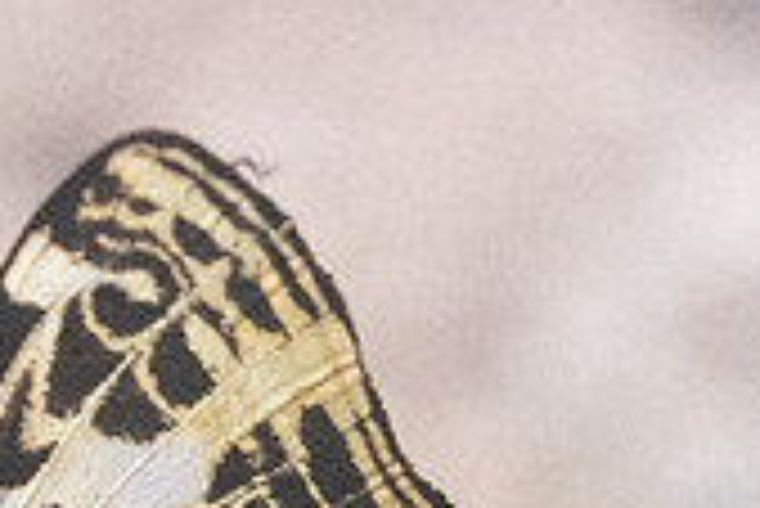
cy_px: 1262
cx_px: 818
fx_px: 37144
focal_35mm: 1758
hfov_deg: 1.2
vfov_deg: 0.8
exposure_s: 1/250
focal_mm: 150
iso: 1250
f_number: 4
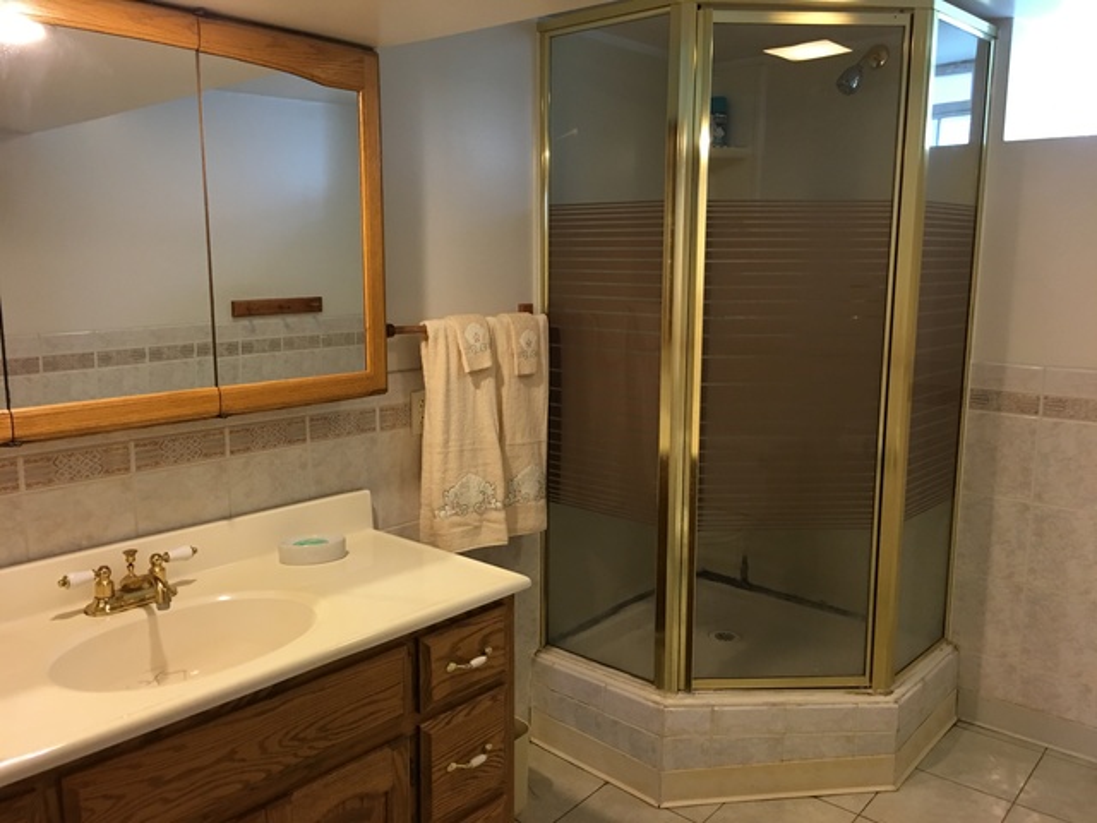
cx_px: 548
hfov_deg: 61.7
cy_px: 412
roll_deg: -1.3
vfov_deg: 48.2
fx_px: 919
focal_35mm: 29
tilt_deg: -7.8
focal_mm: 4.15
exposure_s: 1/15
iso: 64
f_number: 2.2
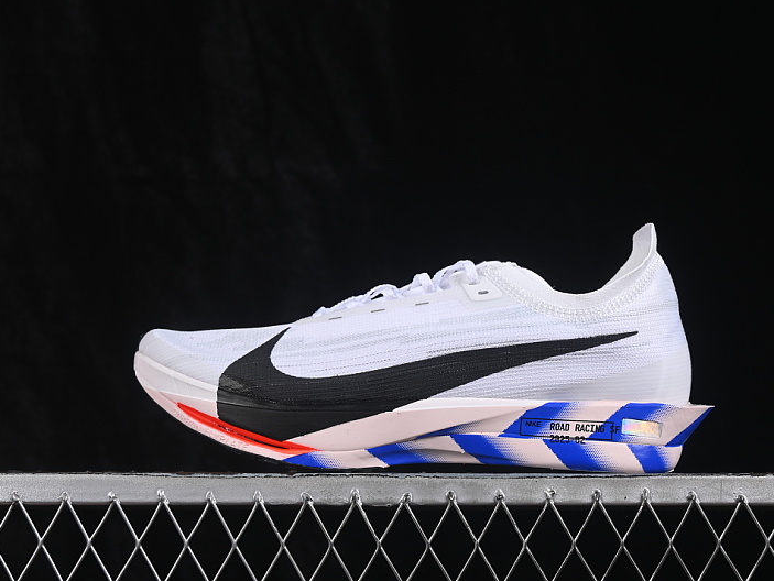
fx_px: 1834
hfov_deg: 23.8
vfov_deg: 18.0
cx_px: 422
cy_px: 290
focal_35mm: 82
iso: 160
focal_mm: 50
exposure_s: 1/100
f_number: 8
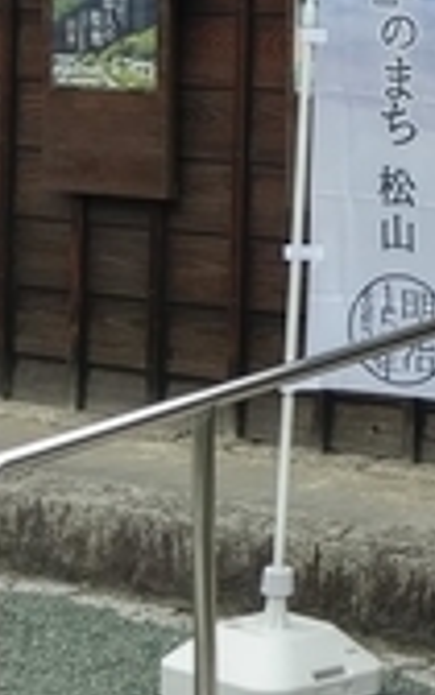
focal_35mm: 131
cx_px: 700
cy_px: 141
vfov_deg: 15.8
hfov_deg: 9.6
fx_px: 2485
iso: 100
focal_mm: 4.58
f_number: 1.8
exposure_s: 1/850
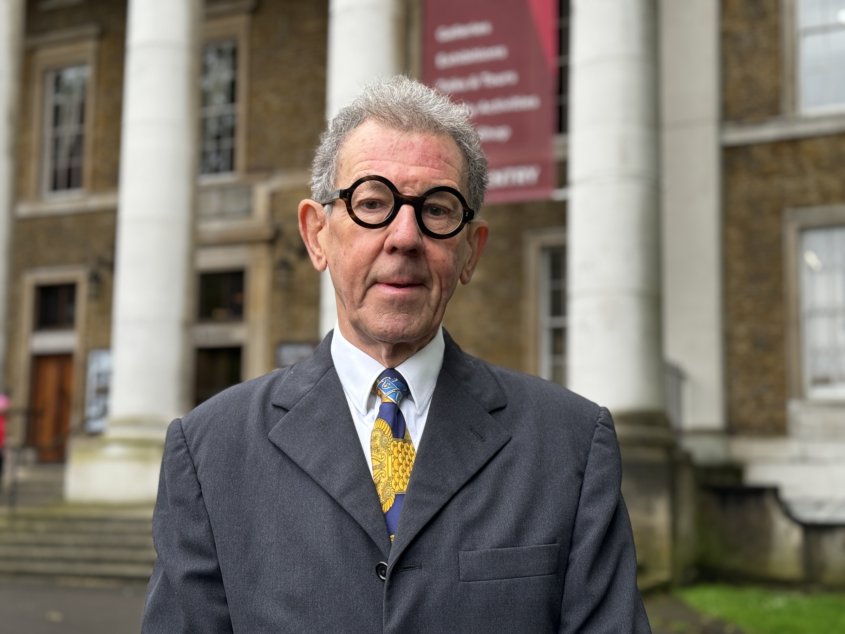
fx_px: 1172
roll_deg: -0.2
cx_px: 422
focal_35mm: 48
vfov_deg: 30.3
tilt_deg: +8.0
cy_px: 317
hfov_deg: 39.7
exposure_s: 1/121
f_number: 1.78
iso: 100
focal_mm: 6.76
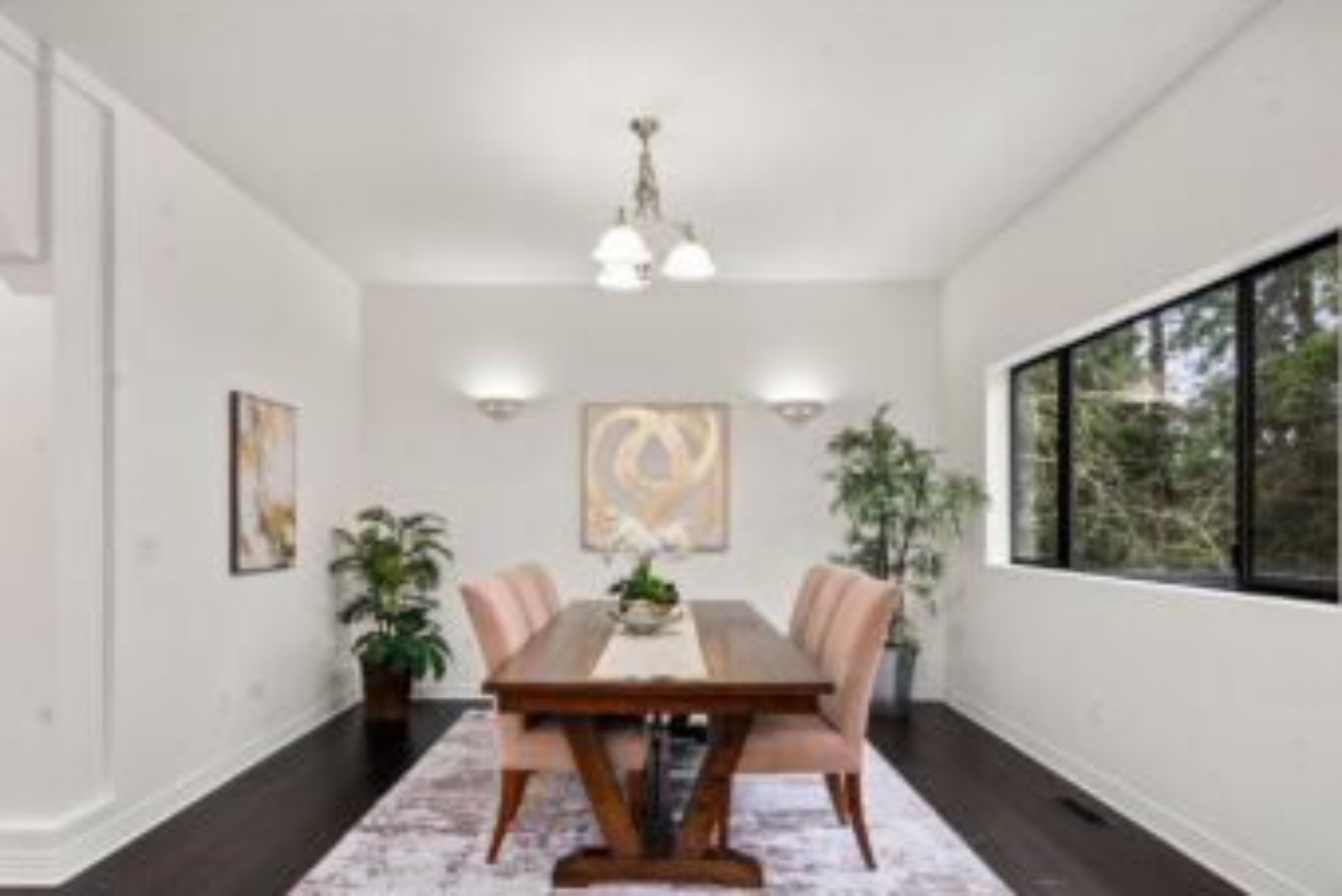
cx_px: 651
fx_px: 746
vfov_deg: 61.7
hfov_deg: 83.9
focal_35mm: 20
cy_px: 507
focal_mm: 17
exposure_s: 1/60
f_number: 8
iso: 640
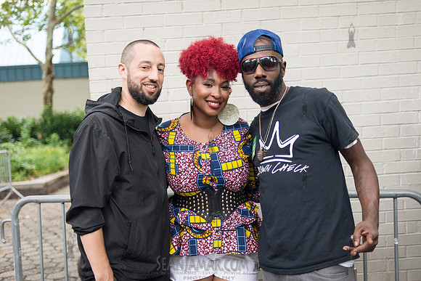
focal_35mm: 39
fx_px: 452
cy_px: 142
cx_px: 203
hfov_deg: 49.9
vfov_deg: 34.5
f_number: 2
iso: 1250
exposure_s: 1/160
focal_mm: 35
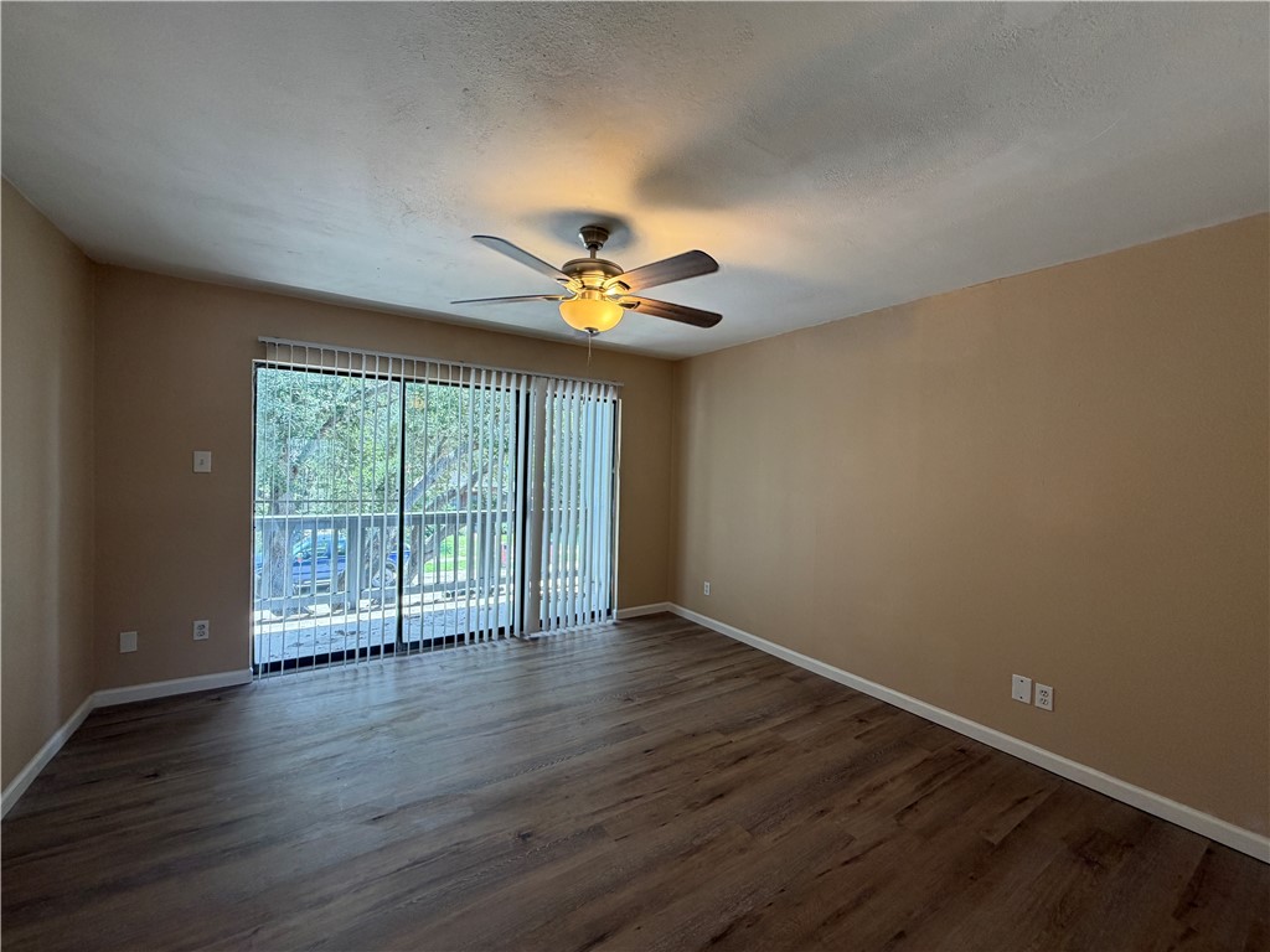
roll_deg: -1.7
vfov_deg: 85.7
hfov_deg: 102.1
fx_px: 514
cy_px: 476
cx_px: 635
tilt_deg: -1.1
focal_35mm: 14
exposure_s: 1/120
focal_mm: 2.22
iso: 125
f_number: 2.2
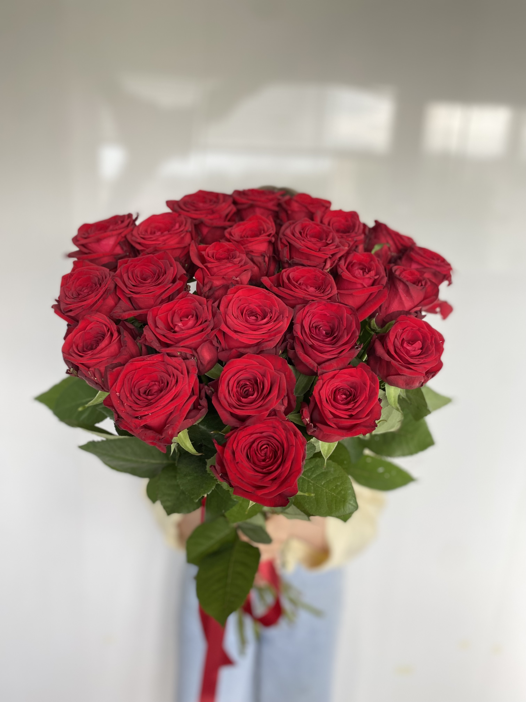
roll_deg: -3.6
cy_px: 351
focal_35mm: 26
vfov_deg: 67.3
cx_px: 263
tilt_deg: -15.4
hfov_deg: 53.1
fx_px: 527
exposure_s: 1/121
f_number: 1.8
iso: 100
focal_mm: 4.25
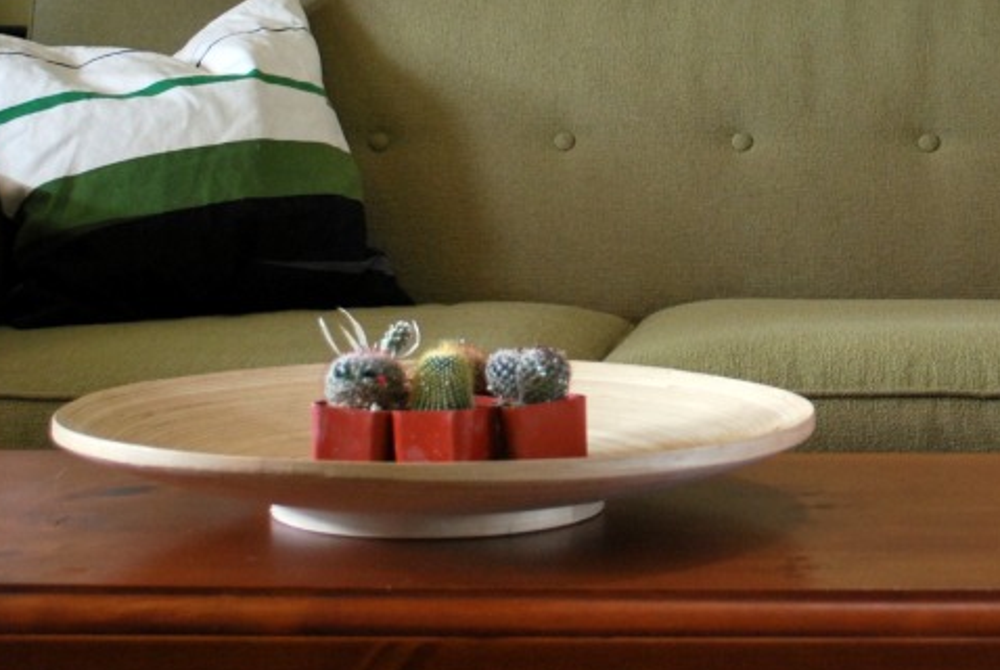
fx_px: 2532
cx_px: 918
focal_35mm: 91
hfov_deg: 21.8
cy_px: 27
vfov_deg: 14.8
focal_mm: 29
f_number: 4.8
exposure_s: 1/30
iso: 450
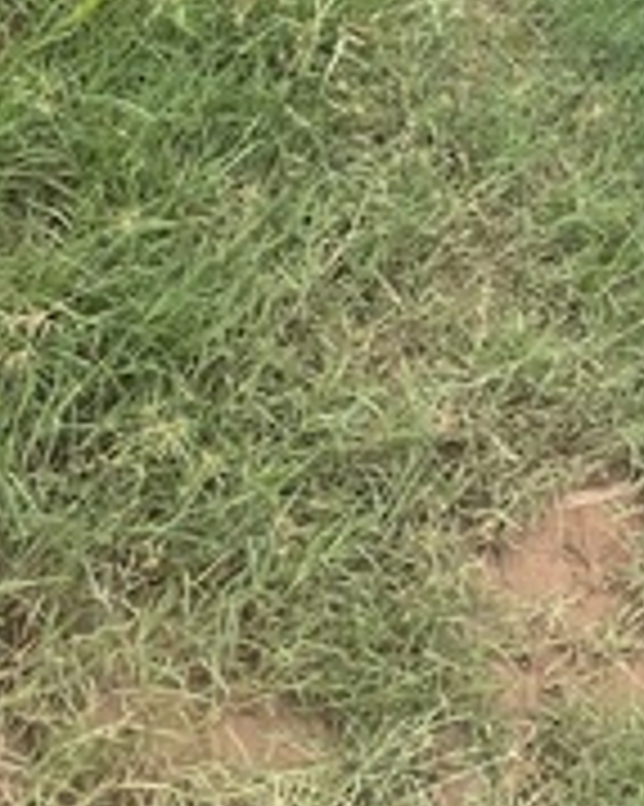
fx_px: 2027
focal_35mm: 85
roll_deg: -38.9
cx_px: 838
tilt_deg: -19.1
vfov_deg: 19.7
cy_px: -378
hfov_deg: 17.0
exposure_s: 1/1473
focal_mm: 4.2
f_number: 1.6
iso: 32
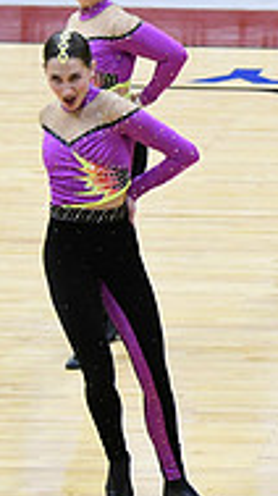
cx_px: 737
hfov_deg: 3.5
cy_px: 342
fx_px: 4439
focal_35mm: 338
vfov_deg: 6.4
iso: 5000
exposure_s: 1/400
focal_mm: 70
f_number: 4
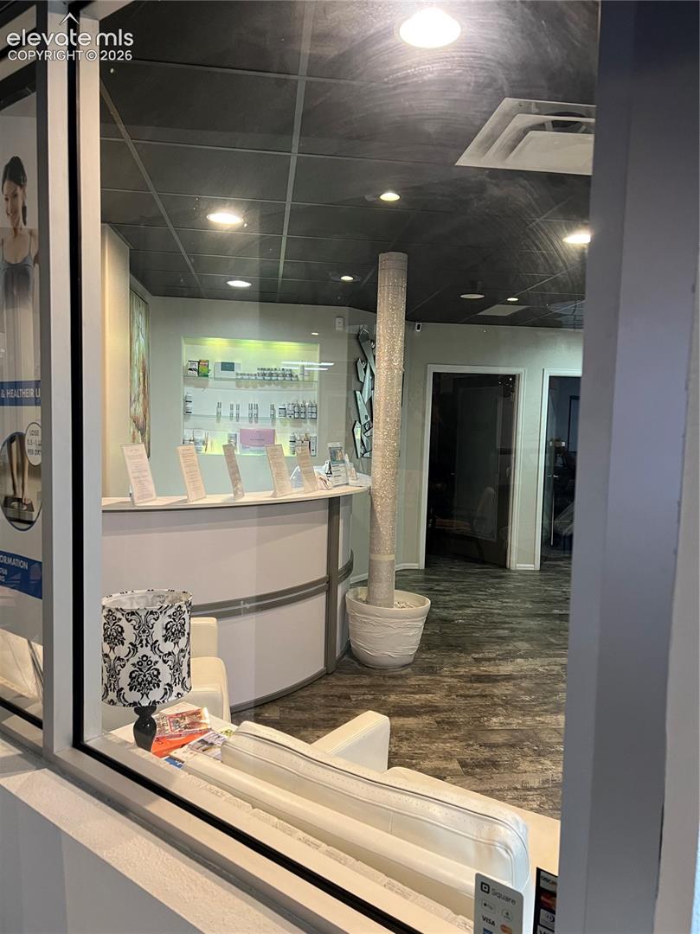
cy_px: 467
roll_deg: -1.3
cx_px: 350
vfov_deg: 67.3
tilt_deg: -4.5
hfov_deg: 53.0
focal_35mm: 26
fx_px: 702
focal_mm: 5.7
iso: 250
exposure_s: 1/60
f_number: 1.5
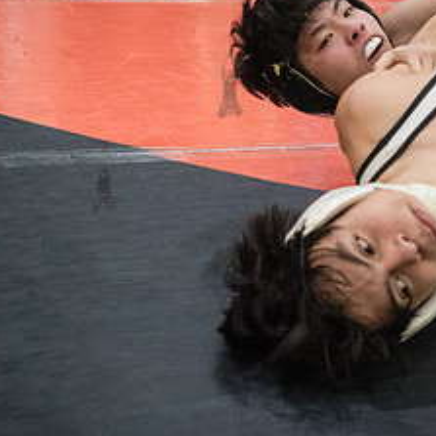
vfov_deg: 19.7
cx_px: 451
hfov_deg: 19.1
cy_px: 180
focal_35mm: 88
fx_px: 1254
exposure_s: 1/400
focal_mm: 35
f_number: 4
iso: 8000
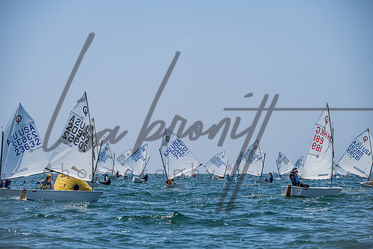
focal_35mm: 150
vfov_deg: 9.2
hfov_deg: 13.7
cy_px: 124
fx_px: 1554
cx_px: 186
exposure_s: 1/4000
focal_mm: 150
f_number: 7.1
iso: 500
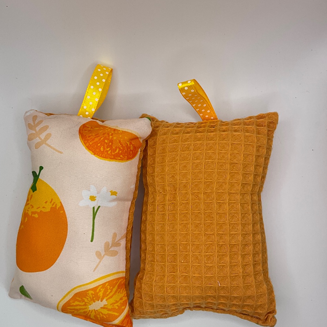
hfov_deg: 47.2
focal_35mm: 35
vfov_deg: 47.2
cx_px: 165
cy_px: 160
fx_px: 374
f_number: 1.8
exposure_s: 1/370
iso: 25
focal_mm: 3
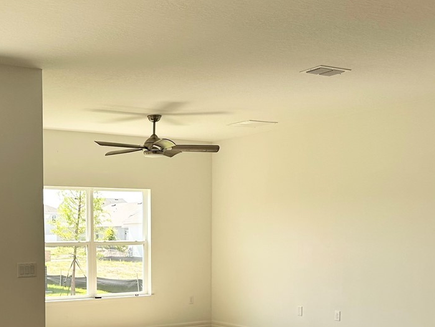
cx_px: 133
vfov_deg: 26.0
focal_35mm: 55
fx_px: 691
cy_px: 268
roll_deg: +0.0
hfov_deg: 34.5
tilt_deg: -4.3
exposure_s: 1/690
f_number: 1.78
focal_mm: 6.86
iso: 80
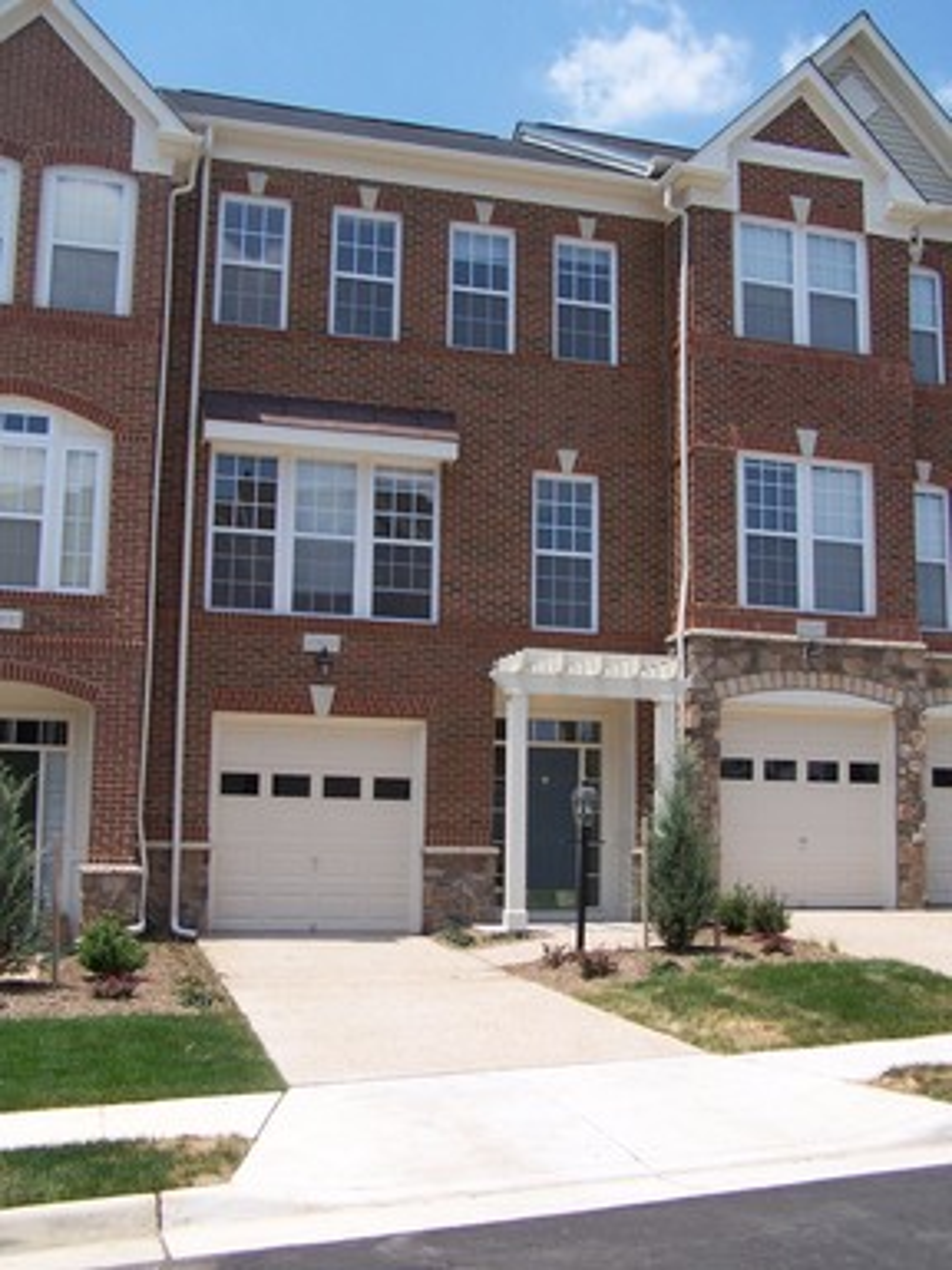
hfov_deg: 37.7
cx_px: 476
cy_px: 635
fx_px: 1393
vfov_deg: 49.0
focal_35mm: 38
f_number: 4
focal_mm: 6.3
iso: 80
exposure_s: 1/640
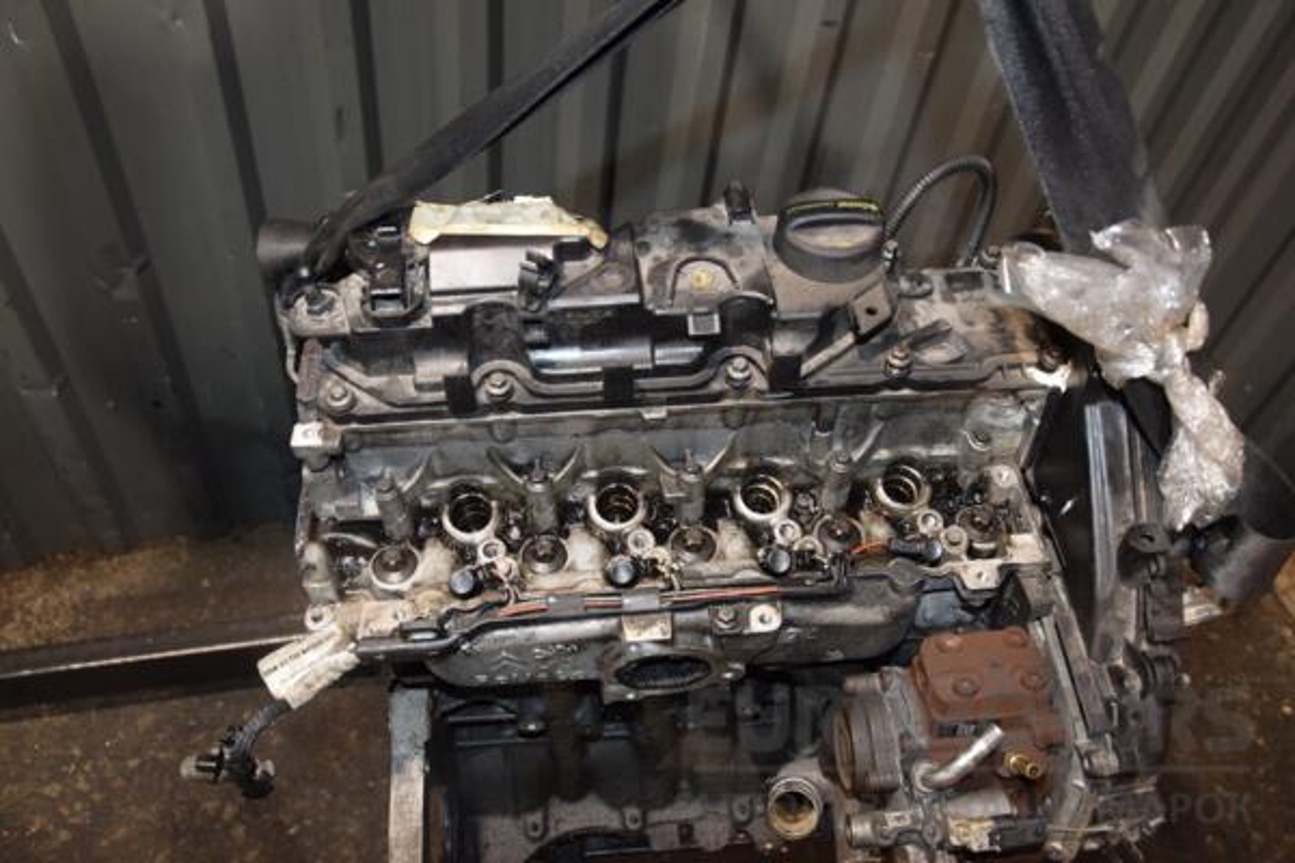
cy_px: 432
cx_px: 648
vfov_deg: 41.7
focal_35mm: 32
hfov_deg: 59.5
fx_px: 1133
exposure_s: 1/60
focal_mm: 21
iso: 800
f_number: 5
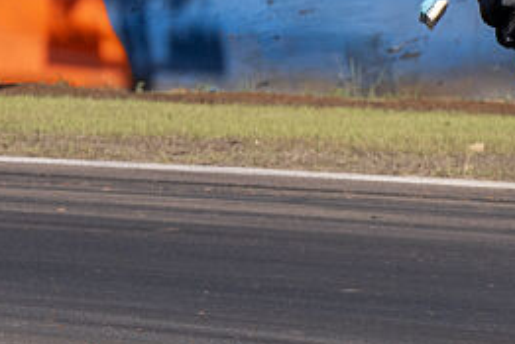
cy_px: -43
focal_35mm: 544
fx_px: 7786
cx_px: 704
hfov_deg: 3.8
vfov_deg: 2.5
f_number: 8
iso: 200
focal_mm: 115
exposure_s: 1/1250
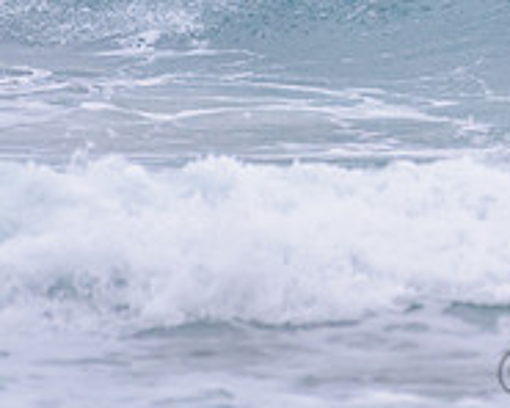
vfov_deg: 0.9
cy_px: -200
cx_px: 670
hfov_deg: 1.1
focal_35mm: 1801
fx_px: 27184
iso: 1400
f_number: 5.6
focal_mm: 500
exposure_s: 1/2000
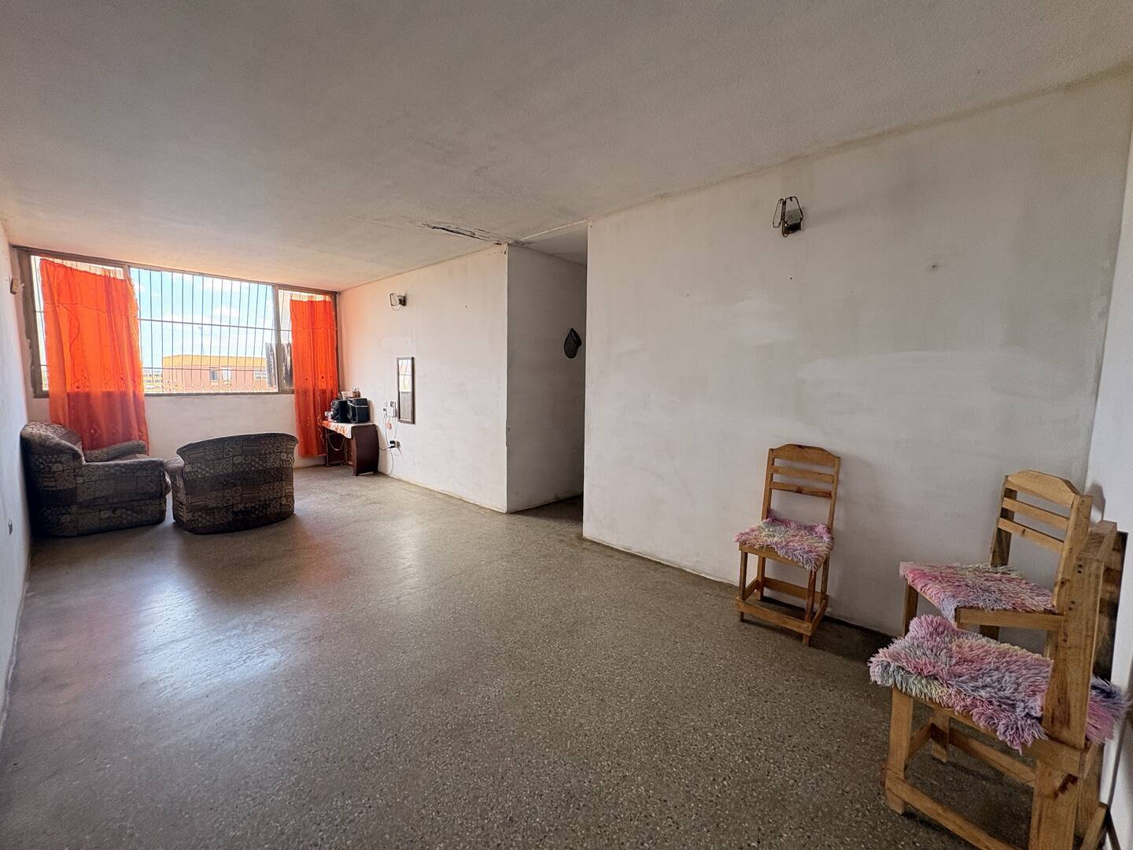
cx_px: 566
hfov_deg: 102.1
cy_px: 425
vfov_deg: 85.7
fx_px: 458
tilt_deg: -5.3
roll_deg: -1.2
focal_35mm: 14
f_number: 2.2
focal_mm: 2.22
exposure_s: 1/99
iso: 80
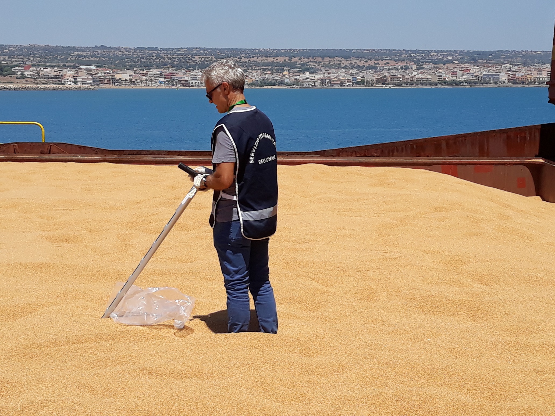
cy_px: 208
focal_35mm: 27
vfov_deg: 51.4
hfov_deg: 65.3
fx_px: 433
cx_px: 278
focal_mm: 3.71
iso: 40
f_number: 1.7
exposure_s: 1/2667
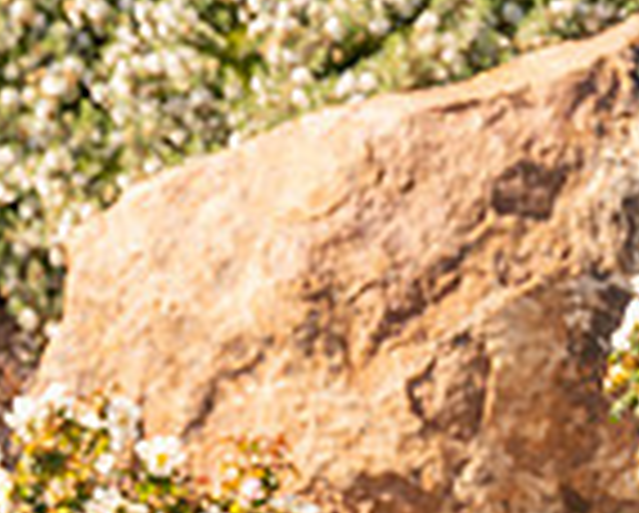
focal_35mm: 651
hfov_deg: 3.0
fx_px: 12329
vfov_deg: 2.4
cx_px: -418
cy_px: 790
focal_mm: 170
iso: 200
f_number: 4.5
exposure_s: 1/1600
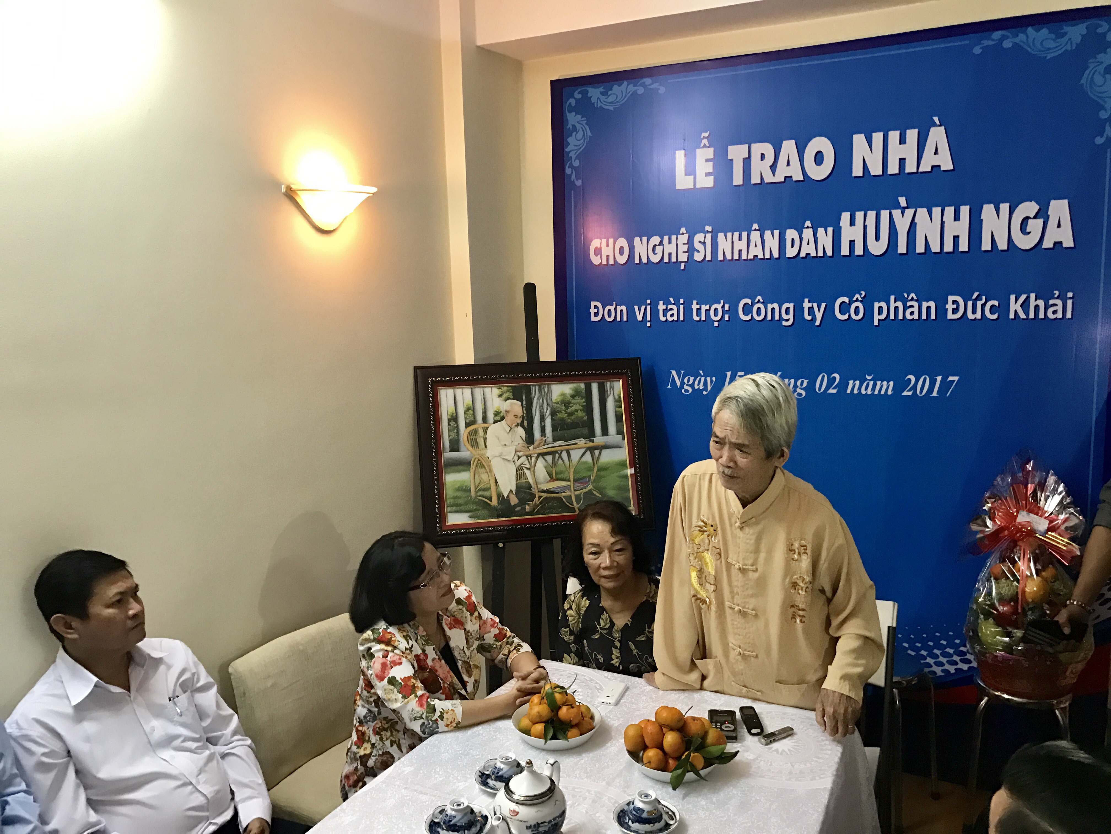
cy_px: 417
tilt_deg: -8.8
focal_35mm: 28
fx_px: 899
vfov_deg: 49.7
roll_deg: +2.8
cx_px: 556
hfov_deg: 63.4
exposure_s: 1/17
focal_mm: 3.99
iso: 80
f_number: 1.8
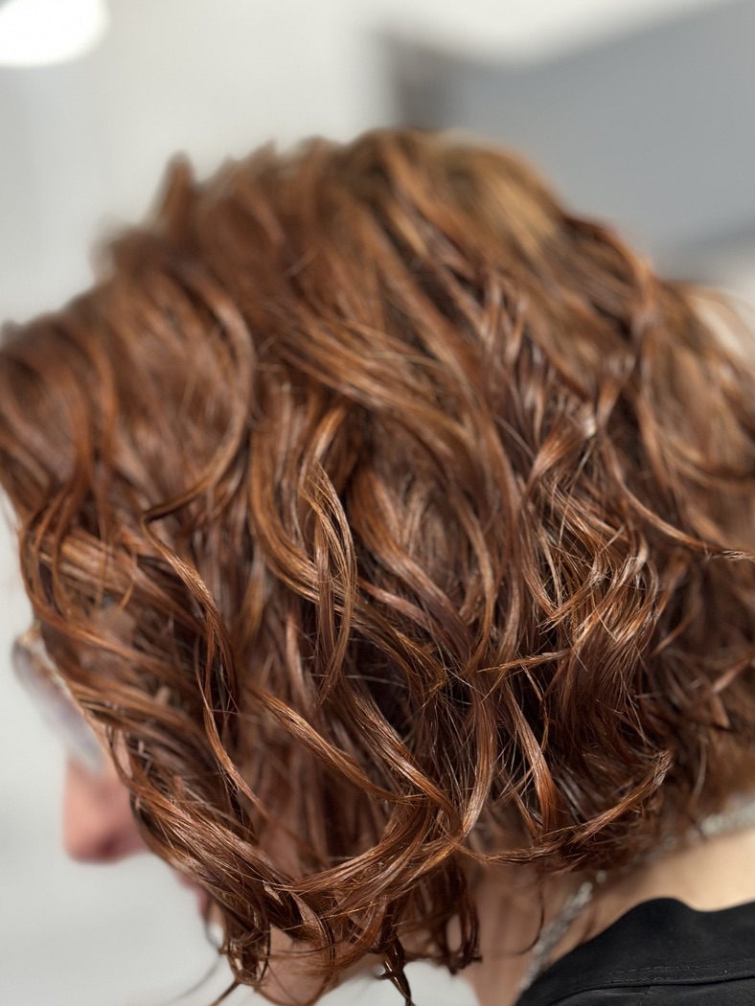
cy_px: 651
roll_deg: +9.9
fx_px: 1860
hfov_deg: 22.9
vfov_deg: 30.1
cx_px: 411
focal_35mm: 64
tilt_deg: +6.2
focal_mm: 6.86
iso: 160
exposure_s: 1/60
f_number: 1.78
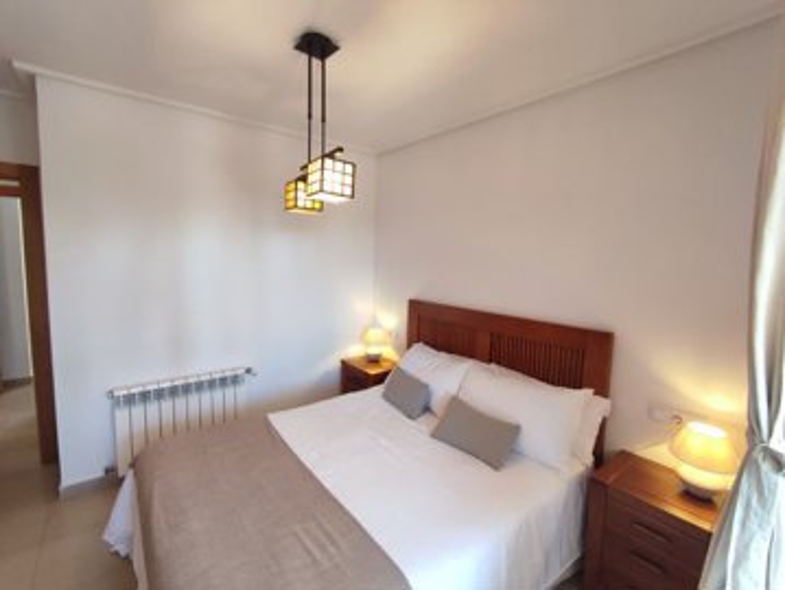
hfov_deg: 94.4
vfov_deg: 78.2
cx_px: 392
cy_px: 295
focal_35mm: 16
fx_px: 363
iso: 237
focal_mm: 1.65
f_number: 2.2
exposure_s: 1/100
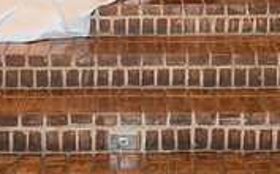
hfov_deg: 17.9
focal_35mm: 117
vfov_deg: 10.5
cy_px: -128
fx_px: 891
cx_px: 144
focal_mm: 35
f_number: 5.6
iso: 1600
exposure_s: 1/125
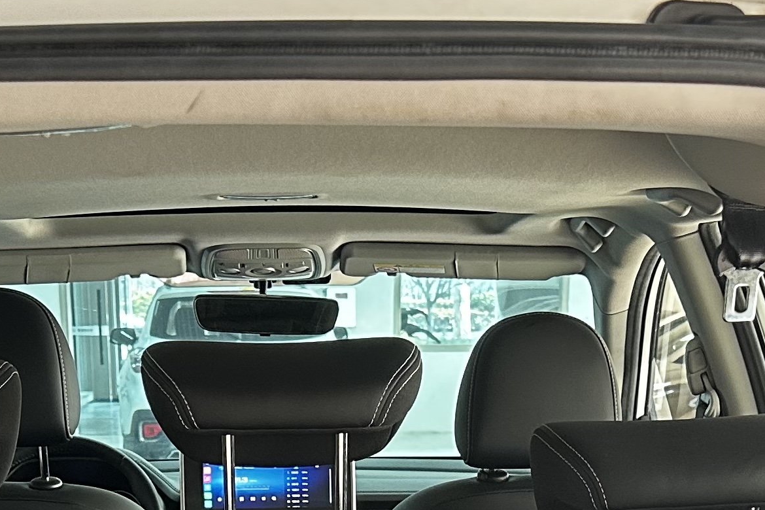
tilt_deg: -16.9
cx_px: 305
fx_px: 1827
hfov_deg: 23.6
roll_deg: +0.4
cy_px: 867
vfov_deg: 14.3
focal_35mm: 86
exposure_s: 1/60
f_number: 1.78
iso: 320
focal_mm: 6.86
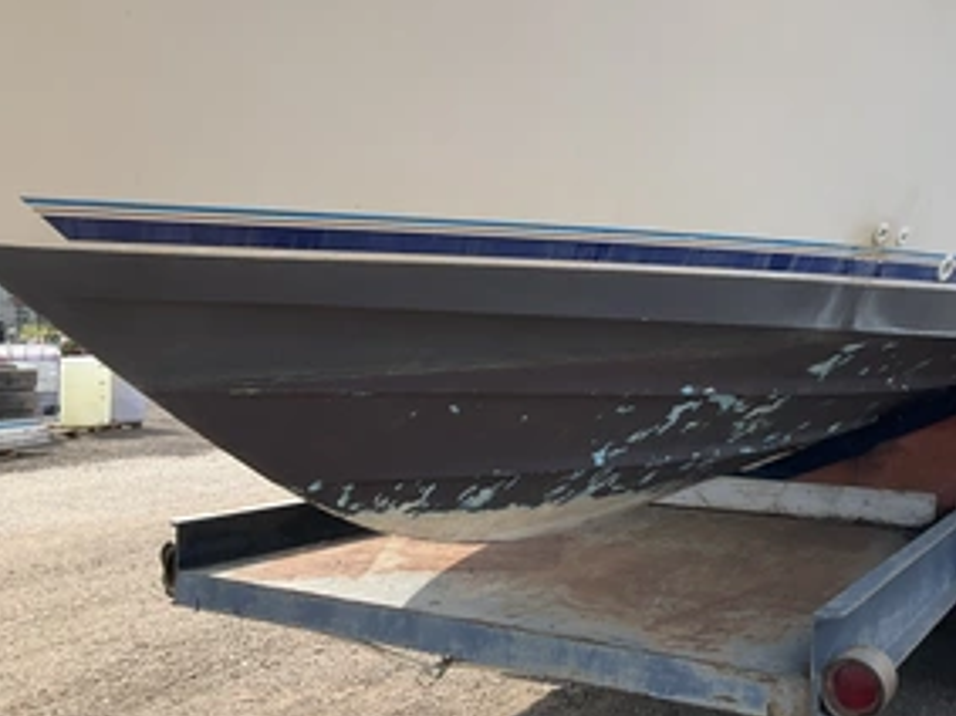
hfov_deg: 44.9
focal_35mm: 41
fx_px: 1132
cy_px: 287
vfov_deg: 35.0
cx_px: 662
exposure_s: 1/929
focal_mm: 3
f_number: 1.8
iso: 25
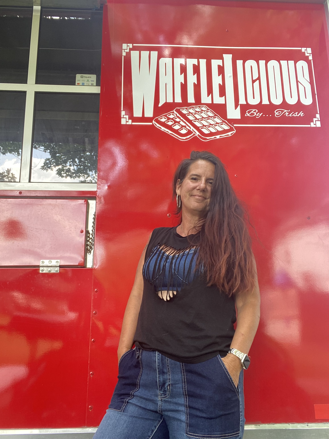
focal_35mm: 30
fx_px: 380
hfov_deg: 46.8
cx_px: 164
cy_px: 220
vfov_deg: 60.0
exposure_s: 1/68
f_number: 2.2
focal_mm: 2.71
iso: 100
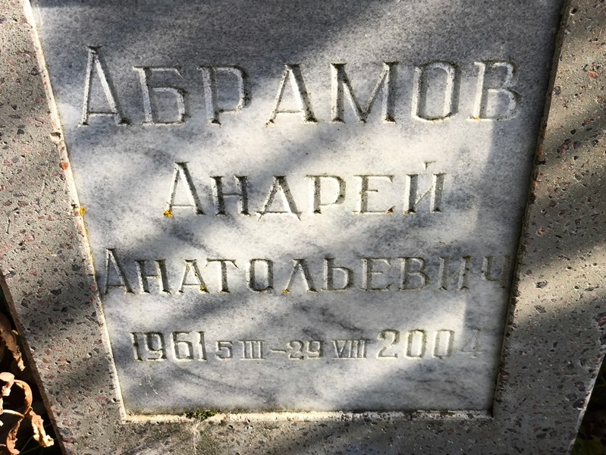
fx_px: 876
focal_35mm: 50
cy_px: 228
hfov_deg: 38.2
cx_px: 303
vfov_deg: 29.1
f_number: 1.7
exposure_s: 1/211
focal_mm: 4.71
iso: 50
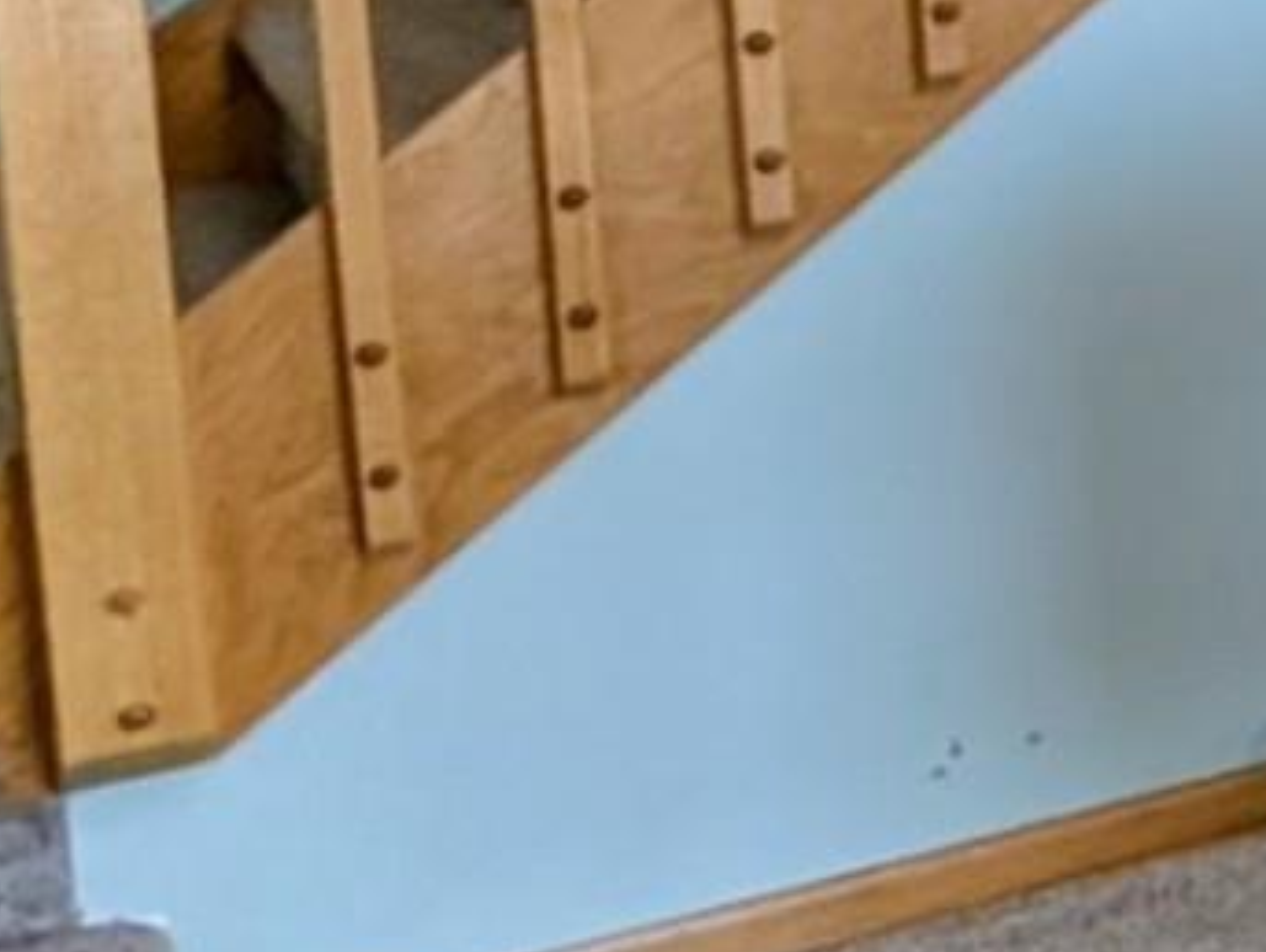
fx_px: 3185
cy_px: -399
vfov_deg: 15.8
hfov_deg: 11.9
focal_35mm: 87
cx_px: 3709
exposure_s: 1/120
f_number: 1.7
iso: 78
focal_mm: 2.02
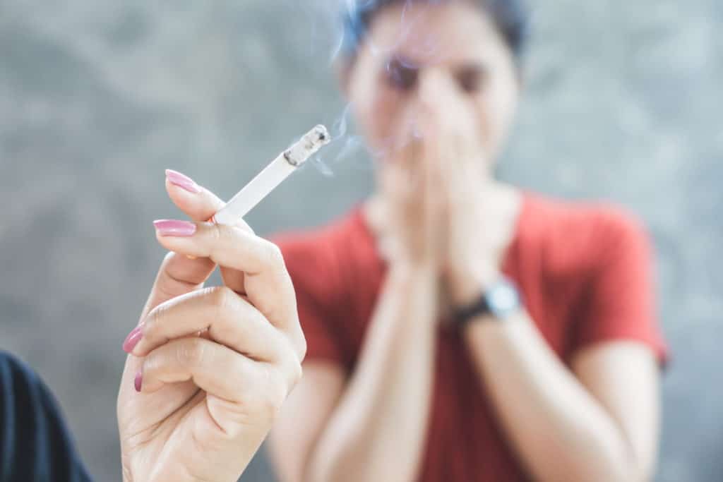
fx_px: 1506
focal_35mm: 75
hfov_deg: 27.0
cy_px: 241
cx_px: 362
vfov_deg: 18.2
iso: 100
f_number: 2.8
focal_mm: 50
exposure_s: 1/30
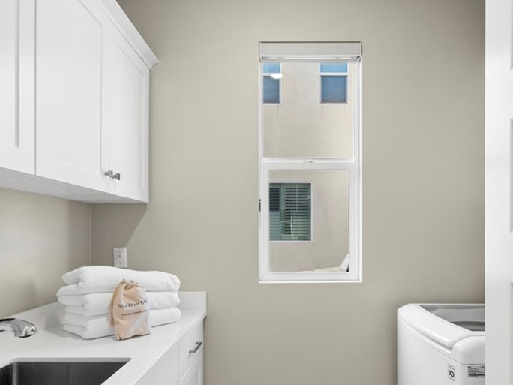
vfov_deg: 58.1
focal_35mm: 23
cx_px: 265
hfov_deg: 73.9
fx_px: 341
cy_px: 243
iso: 200
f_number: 9
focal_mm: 16
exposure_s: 1/2.5
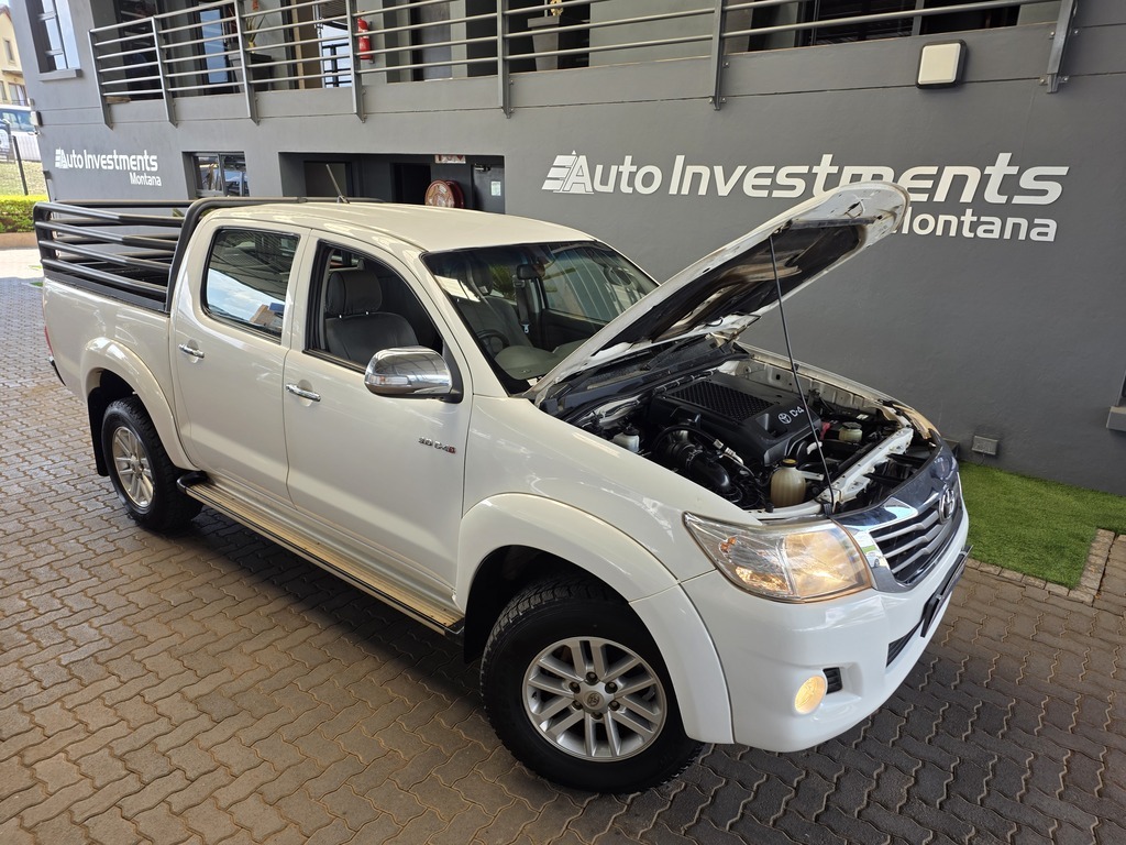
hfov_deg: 73.9
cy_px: 422
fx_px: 748
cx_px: 563
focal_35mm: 23
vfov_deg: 58.9
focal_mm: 6.25
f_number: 1.7
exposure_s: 1/180
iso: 40
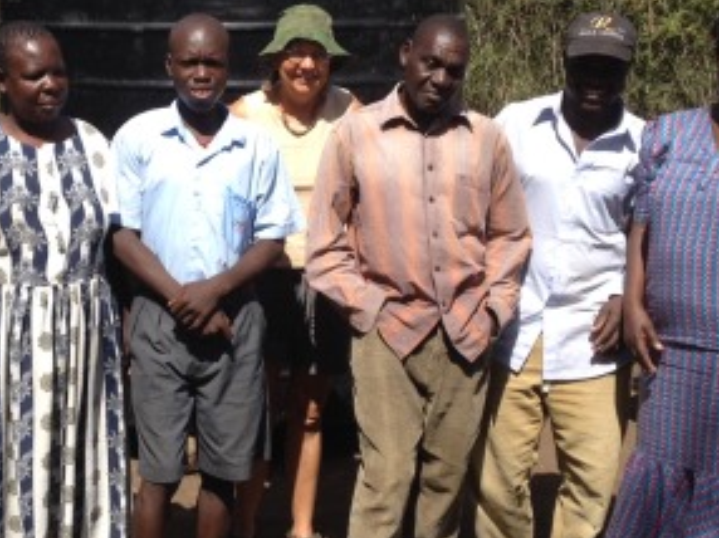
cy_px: 255
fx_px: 1577
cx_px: 219
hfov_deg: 25.5
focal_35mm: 76
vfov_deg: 19.4
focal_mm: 4.28
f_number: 2.4
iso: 50
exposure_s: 1/1255
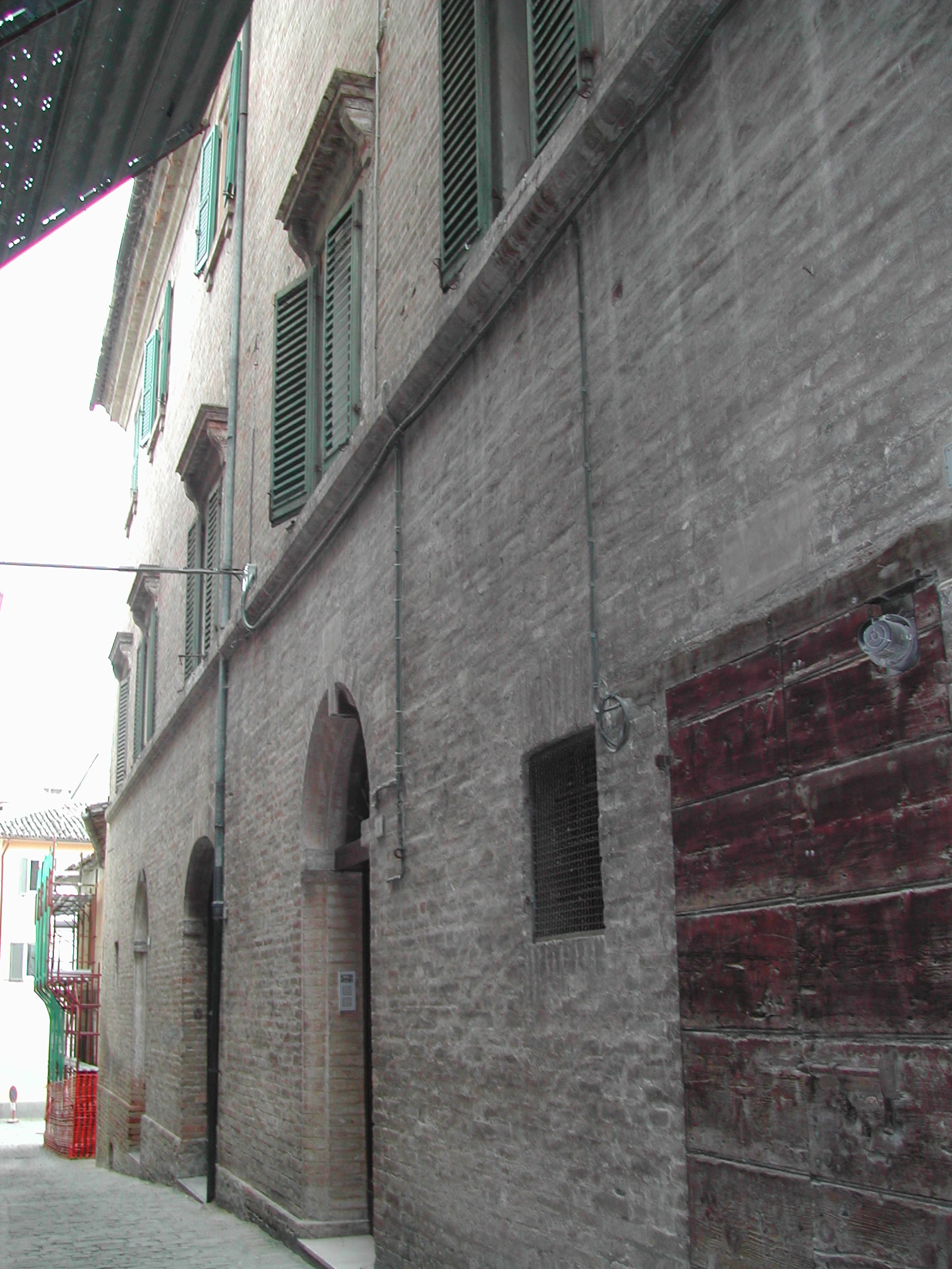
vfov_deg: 49.0
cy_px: 634
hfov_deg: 37.7
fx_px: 1393
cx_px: 476
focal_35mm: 38
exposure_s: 1/30
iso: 109
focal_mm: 8
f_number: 2.8
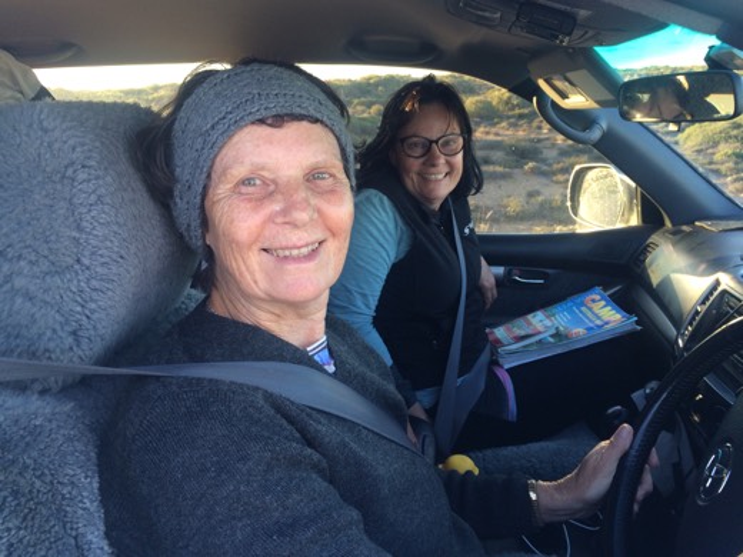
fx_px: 622
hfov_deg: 61.7
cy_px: 278
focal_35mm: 29
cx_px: 372
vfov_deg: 48.2
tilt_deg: -16.0
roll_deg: +3.8
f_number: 2.2
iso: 40
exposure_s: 1/60
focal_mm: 4.15
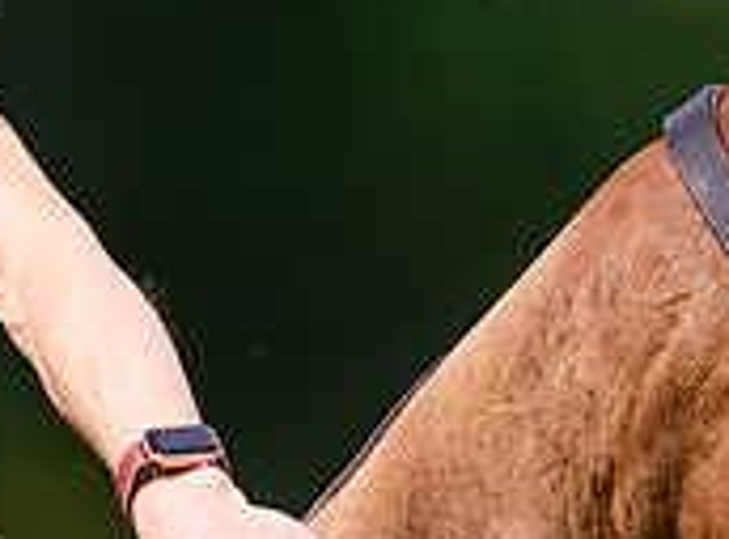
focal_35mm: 1982
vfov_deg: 0.7
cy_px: -172
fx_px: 41508
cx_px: -311
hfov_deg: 1.0
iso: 400
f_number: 4
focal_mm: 500
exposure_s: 1/2500
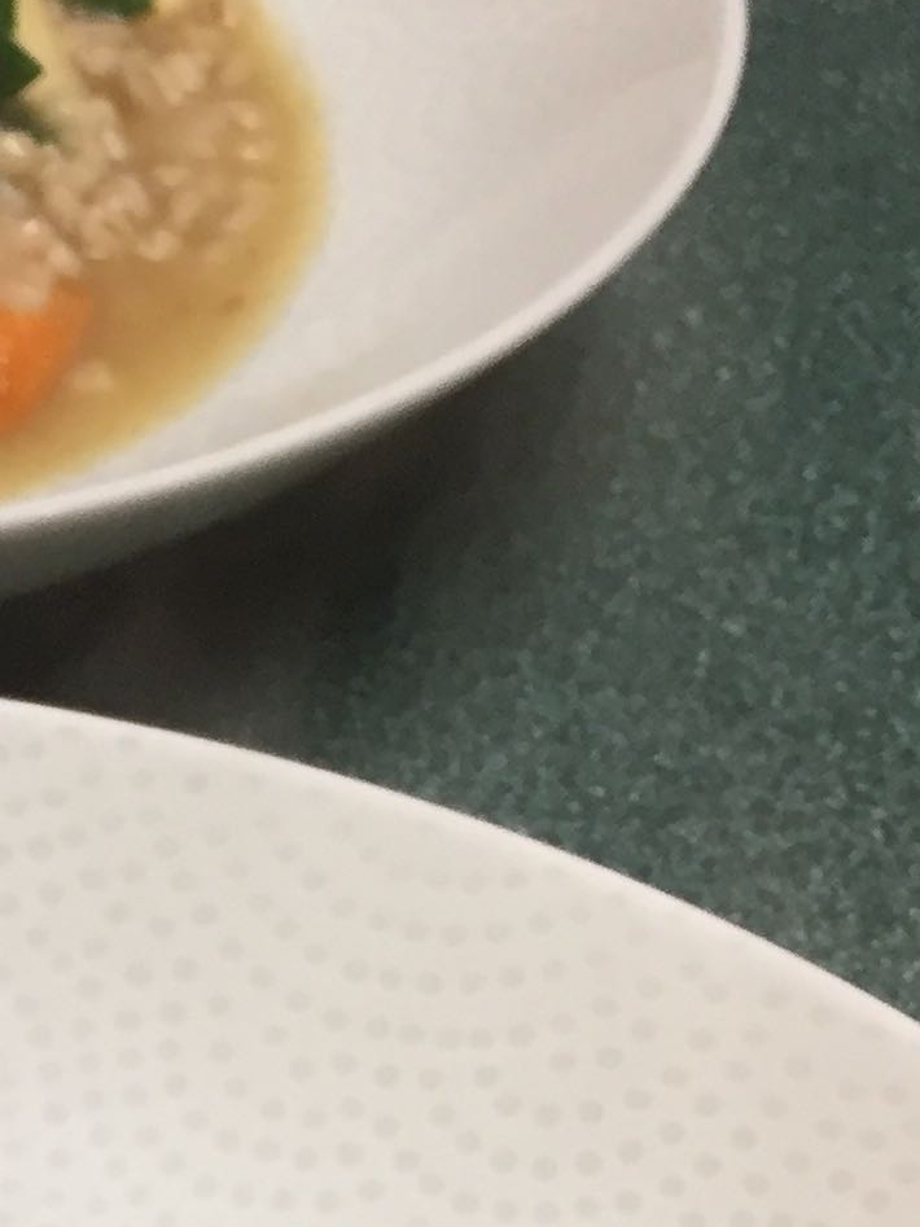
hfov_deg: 14.1
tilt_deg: -49.7
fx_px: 3544
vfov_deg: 17.5
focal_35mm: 100
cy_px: 1871
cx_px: -342
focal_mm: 4.15
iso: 64
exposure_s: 1/30
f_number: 2.2
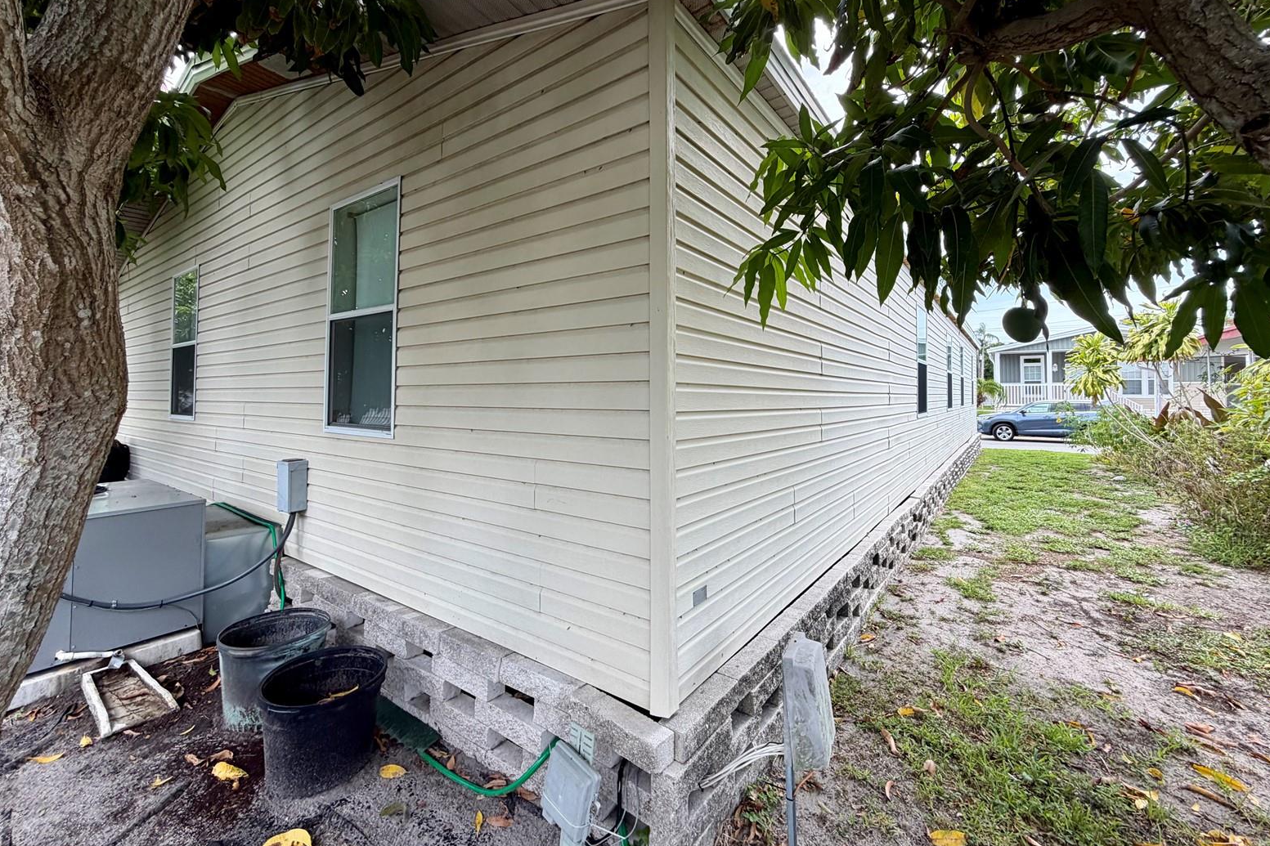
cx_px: 639
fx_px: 529
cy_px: 375
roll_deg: +0.2
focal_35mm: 15
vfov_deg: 77.0
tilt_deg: +2.8
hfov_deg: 100.4
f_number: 2.2
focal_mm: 2.22
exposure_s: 1/236
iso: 40
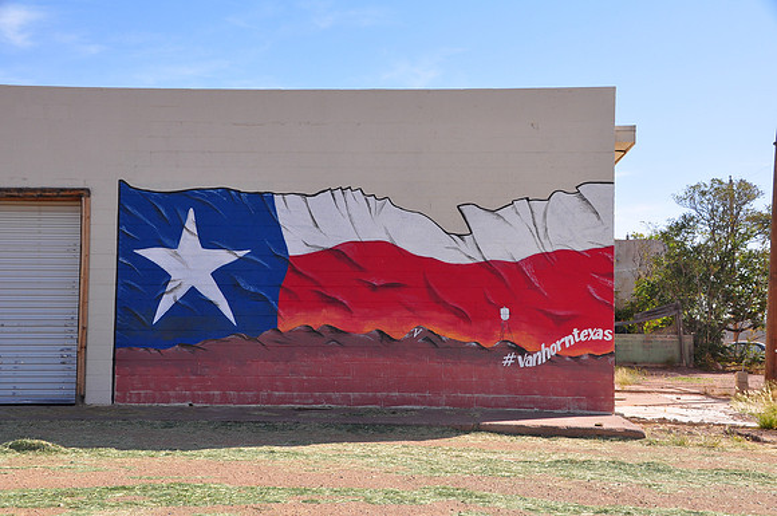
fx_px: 1132
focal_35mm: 52
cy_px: 258
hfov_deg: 37.9
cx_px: 388
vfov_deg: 25.7
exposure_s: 1/200
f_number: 11
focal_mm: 35
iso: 200
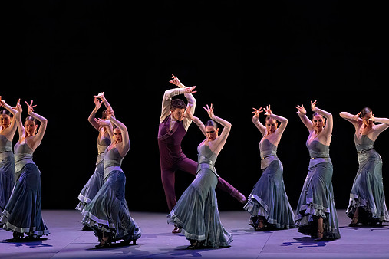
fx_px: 2809
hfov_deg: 7.9
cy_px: 168
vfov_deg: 5.3
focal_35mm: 260
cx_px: 189
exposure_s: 1/400
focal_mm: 198
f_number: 6.3
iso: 10000
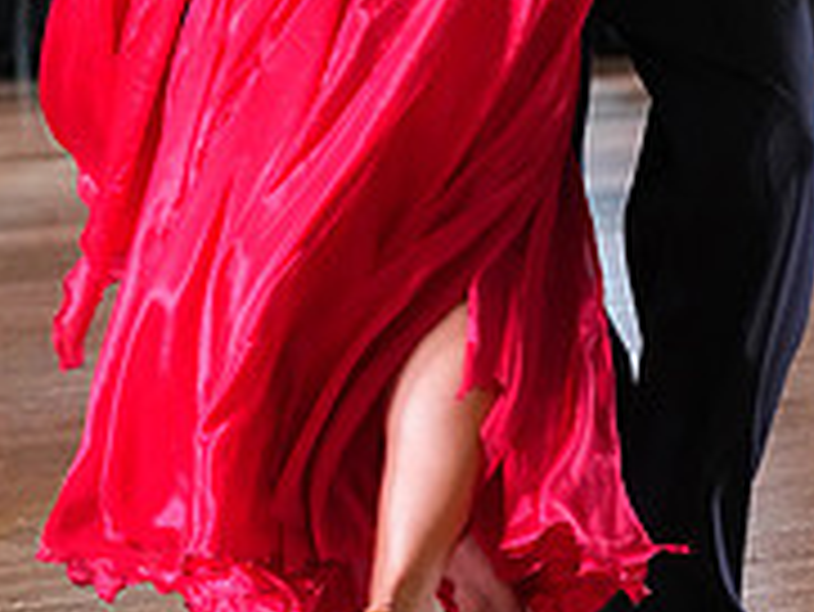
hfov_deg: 6.5
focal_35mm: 305
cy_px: -369
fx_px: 7177
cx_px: 277
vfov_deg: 4.8
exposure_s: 1/400
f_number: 5
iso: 6400
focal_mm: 99
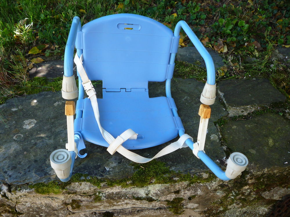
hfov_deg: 60.0
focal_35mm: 30
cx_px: 145
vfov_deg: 46.8
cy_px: 108
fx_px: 251
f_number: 3.3
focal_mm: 5.2
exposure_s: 1/50
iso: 100
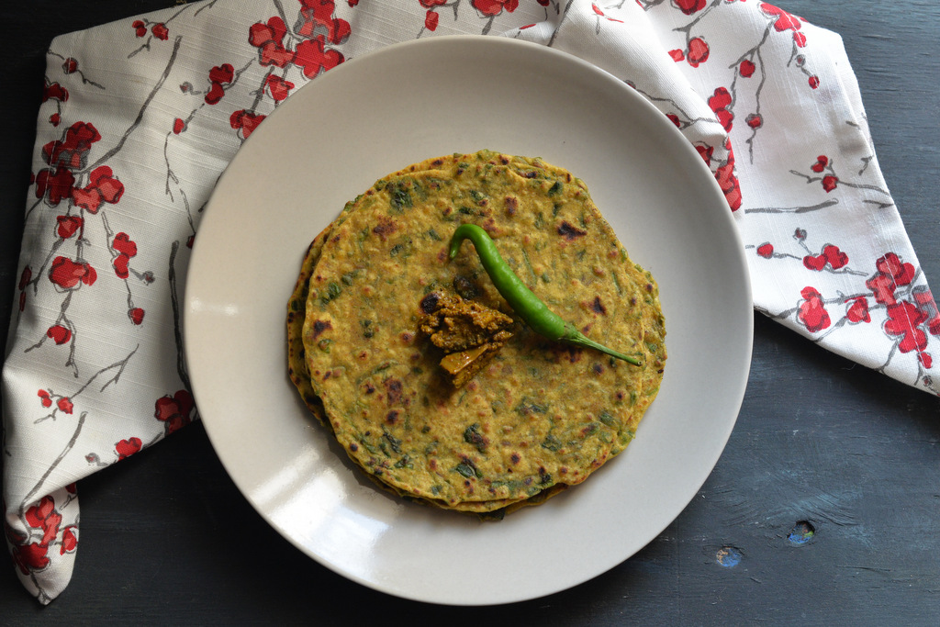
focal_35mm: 50
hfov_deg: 39.6
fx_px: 1306
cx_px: 470
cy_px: 314
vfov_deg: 27.0
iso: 800
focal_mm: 50
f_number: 5.6
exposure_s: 1/125
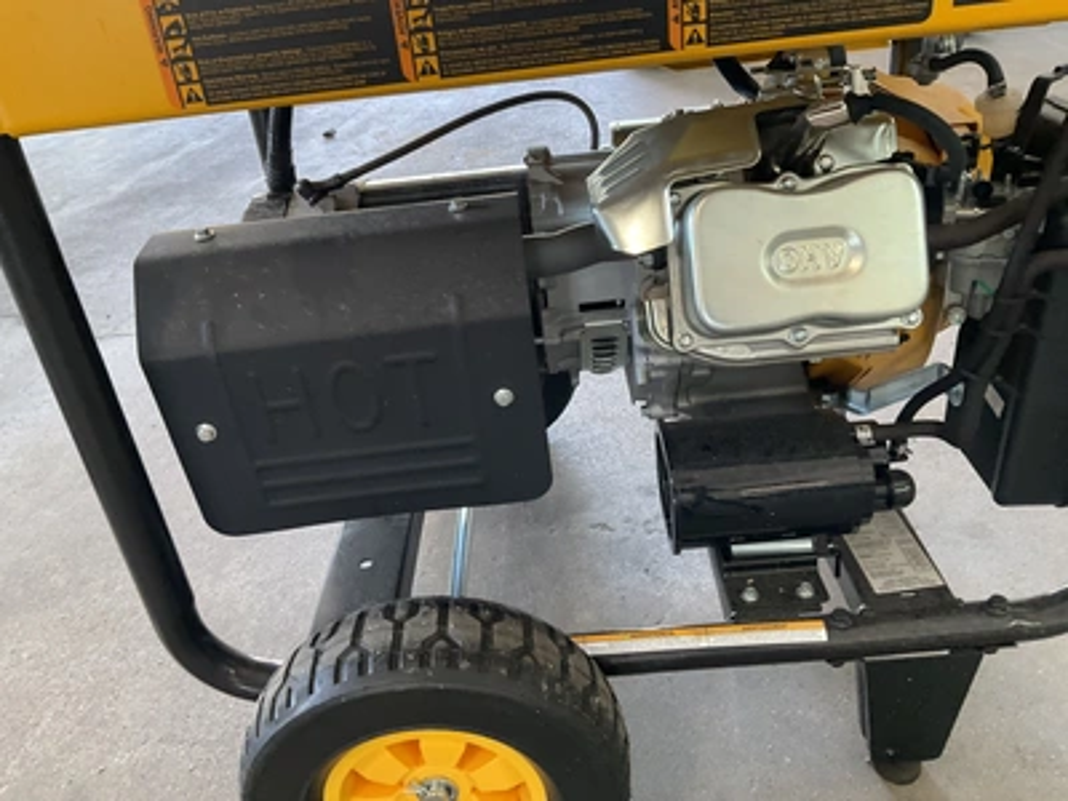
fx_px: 895
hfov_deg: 61.7
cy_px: 400
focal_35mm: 29
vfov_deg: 48.2
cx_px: 534
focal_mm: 3
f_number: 1.8
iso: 125
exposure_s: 1/60
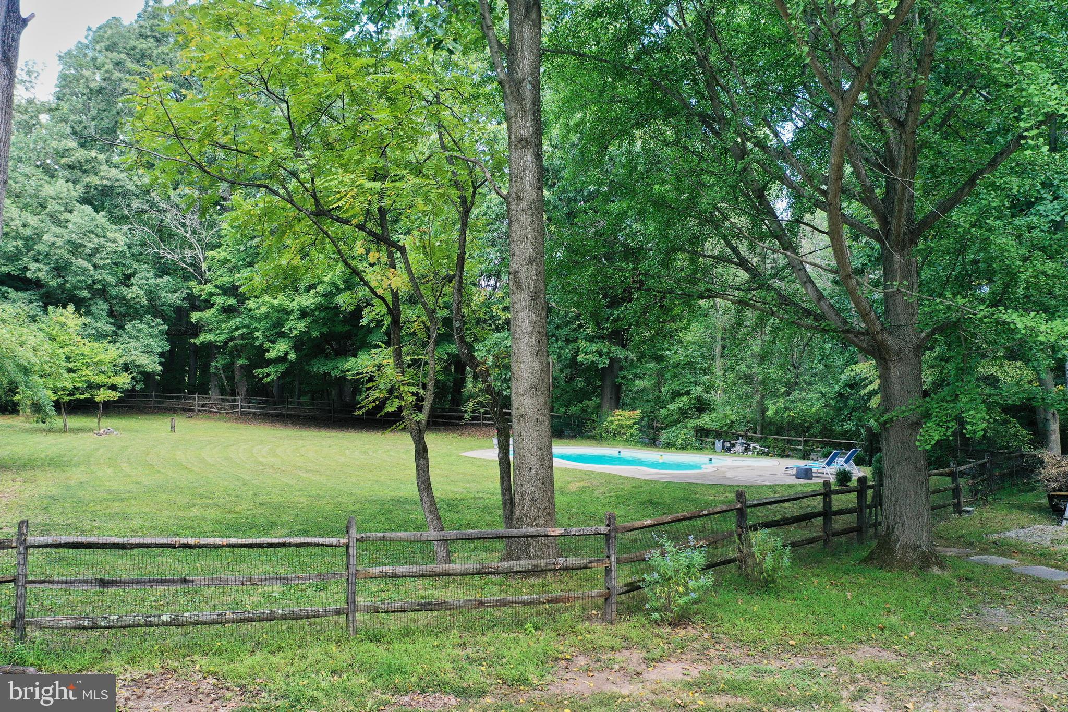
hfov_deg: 65.5
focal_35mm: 28
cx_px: 534
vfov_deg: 46.4
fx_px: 831
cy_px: 356
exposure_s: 1/25
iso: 200
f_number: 4
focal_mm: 10.26
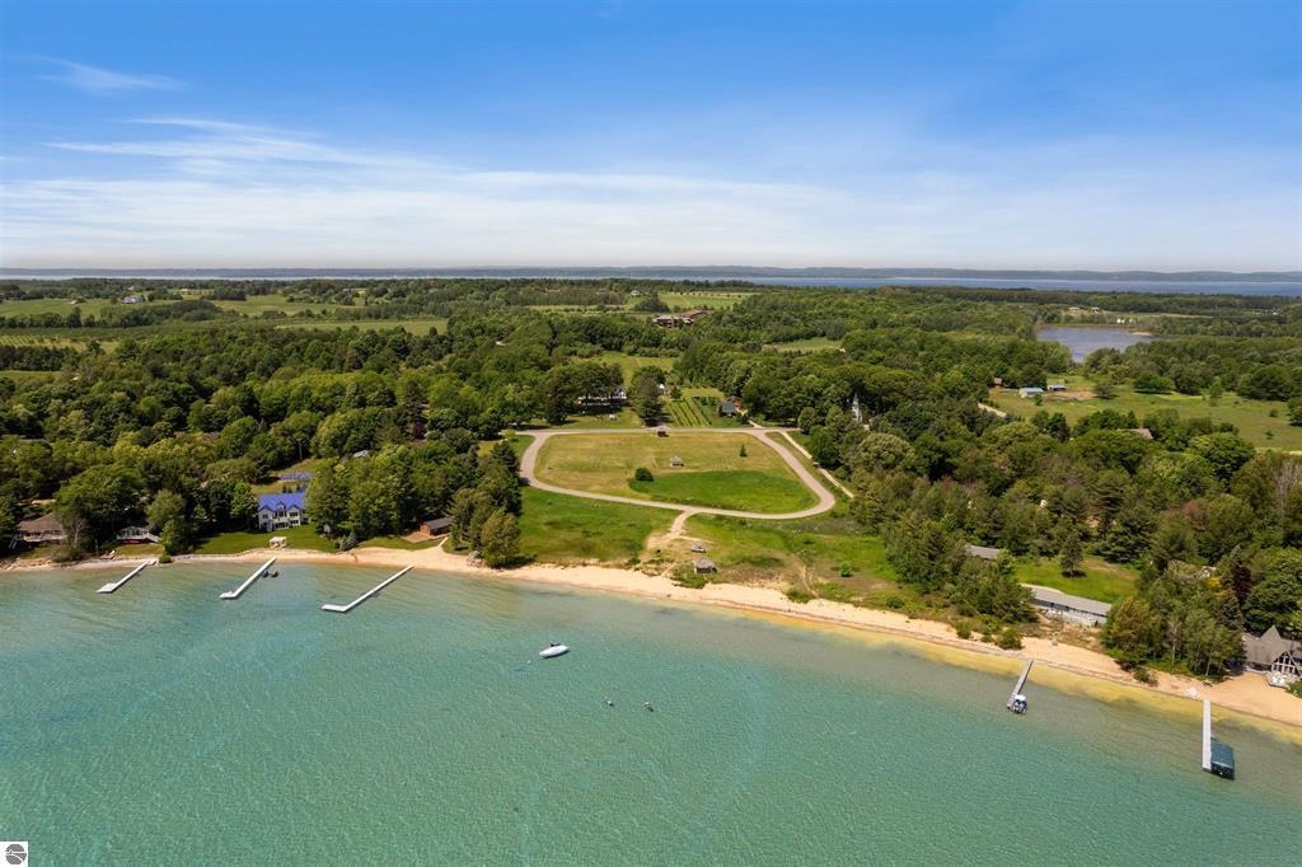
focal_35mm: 22
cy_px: 434
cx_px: 651
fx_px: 795
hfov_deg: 78.6
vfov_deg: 57.2
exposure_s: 1/2000
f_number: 2.8
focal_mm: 8.38
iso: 100
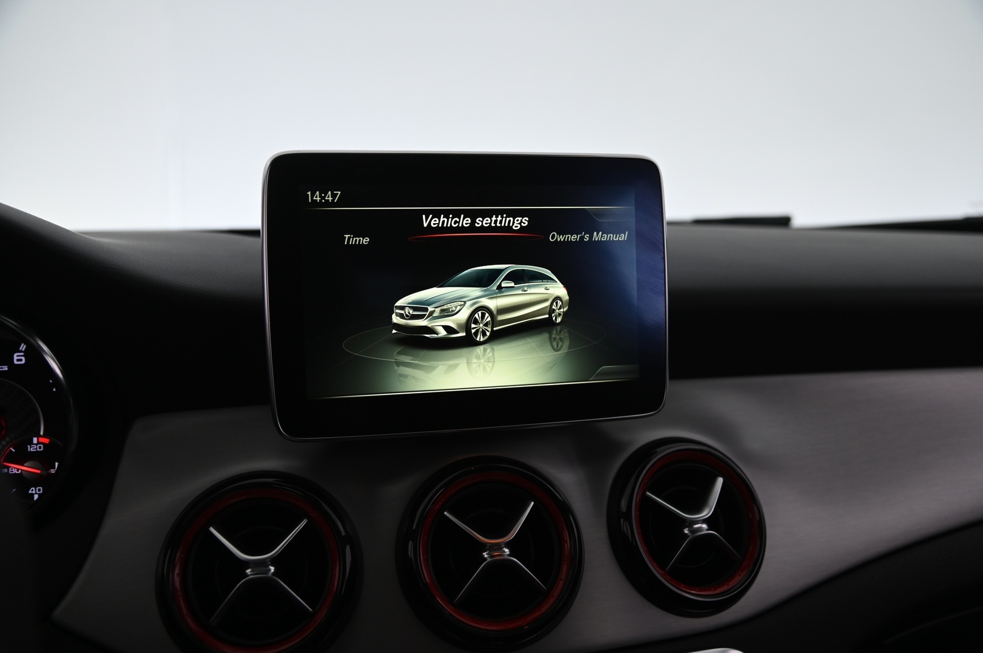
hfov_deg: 58.8
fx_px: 873
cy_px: 326
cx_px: 492
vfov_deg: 41.1
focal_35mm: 32
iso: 1000
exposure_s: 1/40
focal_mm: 32
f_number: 4
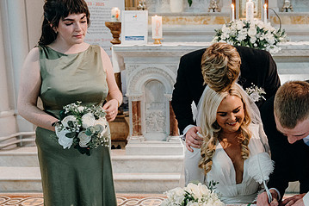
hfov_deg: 35.4
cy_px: 119
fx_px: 472
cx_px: 236
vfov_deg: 24.6
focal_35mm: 55
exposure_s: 1/160
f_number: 3.5
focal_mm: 34
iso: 4000
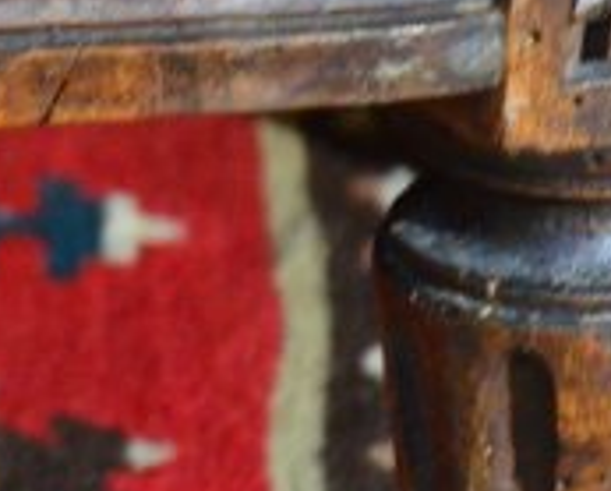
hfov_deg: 2.8
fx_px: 12354
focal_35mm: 682
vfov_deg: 2.3
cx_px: -586
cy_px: -215
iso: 1600
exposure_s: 1/25
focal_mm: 70
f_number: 5.3
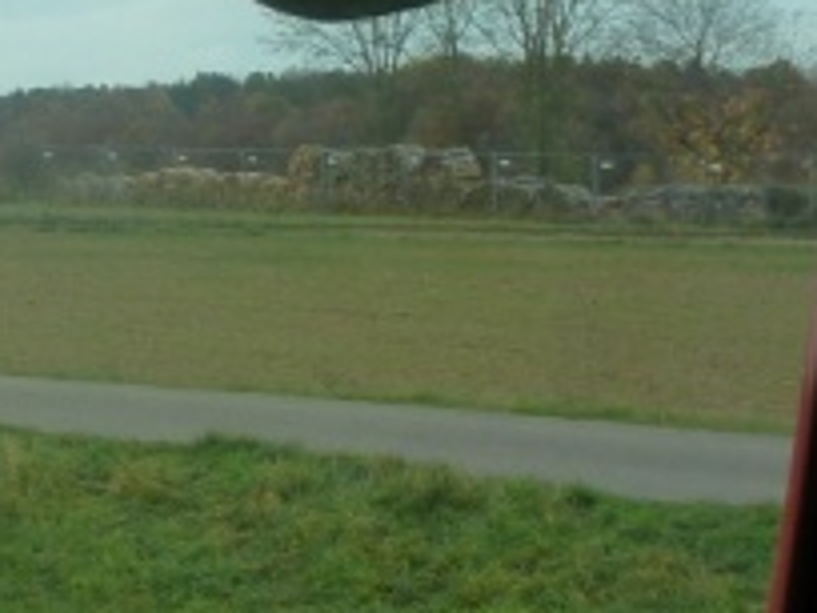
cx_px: -495
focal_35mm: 144
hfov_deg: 12.8
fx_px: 3399
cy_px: -104
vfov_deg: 10.2
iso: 125
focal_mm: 7.3
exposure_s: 1/100
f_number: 4
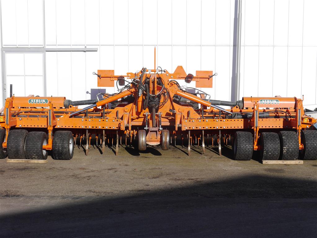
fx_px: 477
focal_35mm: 52
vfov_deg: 28.1
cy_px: 119
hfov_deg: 36.8
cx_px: 158
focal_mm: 26
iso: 160
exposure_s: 1/400
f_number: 9
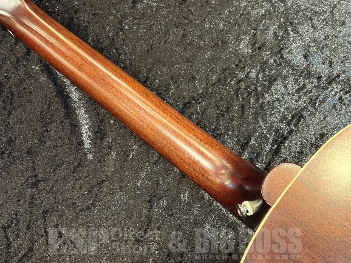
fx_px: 527
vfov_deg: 28.0
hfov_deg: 36.8
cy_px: 132
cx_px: 176
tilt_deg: -70.2
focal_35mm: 52
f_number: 1.6
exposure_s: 1/24
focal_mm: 5.96
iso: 400
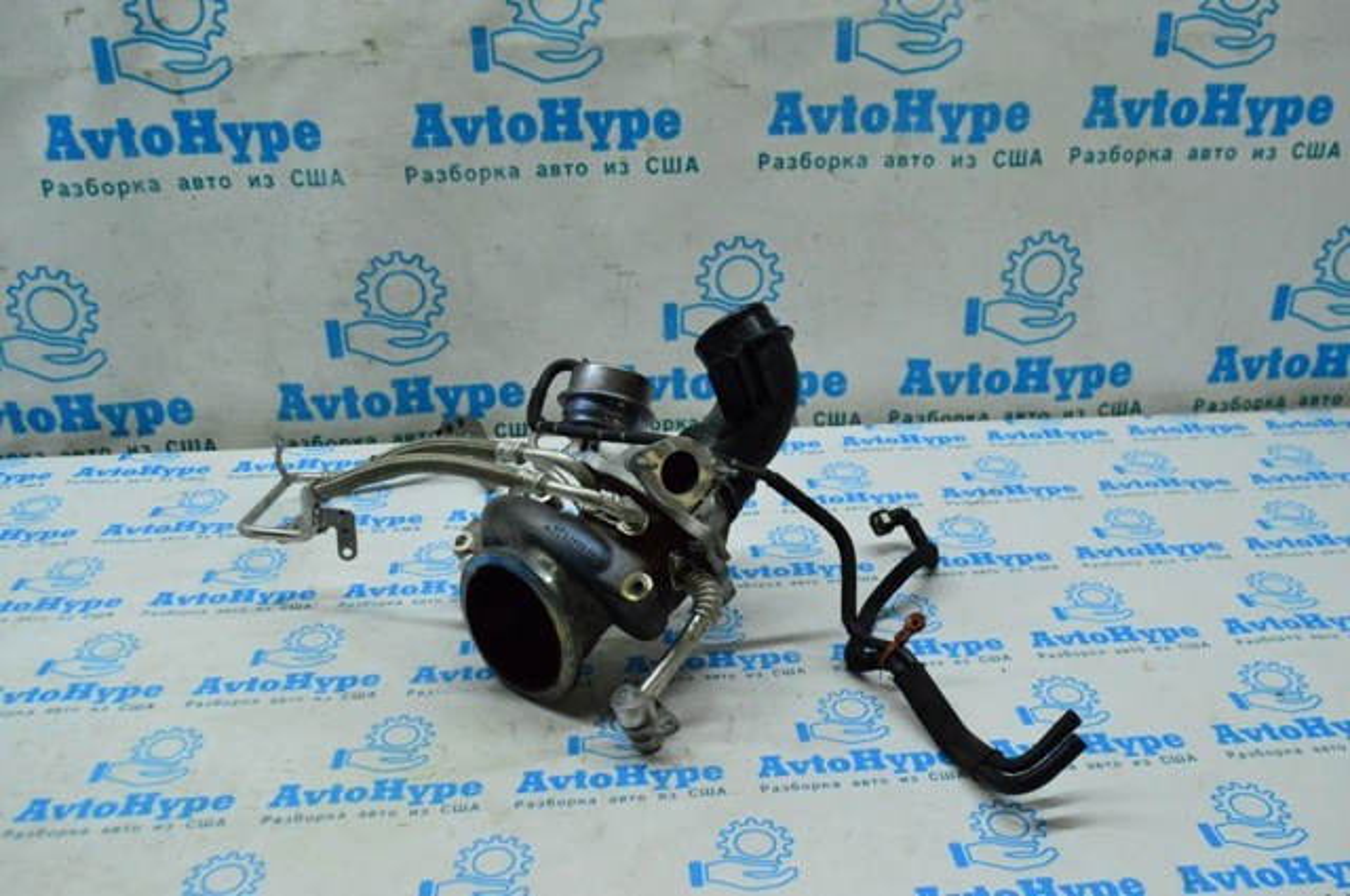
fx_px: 1236
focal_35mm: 33
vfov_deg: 39.9
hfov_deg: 57.3
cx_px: 675
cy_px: 448
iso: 6400
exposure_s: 1/640
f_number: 6.3
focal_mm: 22
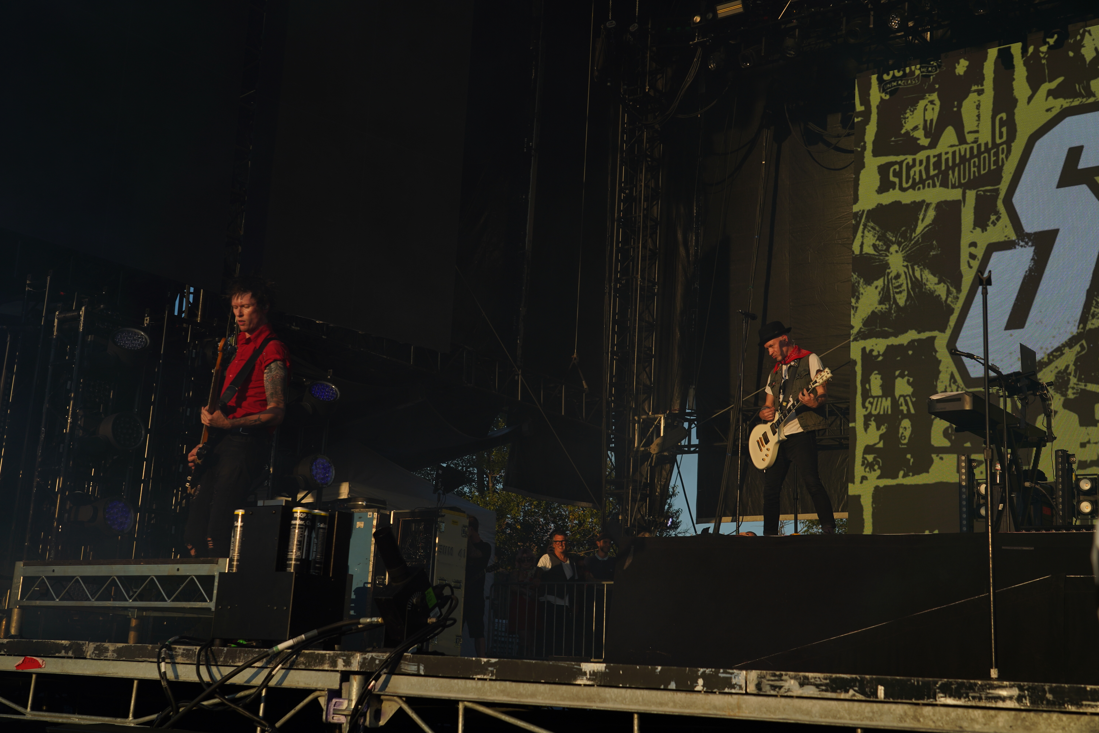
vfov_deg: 30.5
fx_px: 1343
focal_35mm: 44
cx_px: 550
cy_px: 366
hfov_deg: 44.5
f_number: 8
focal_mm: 44
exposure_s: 1/400
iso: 100
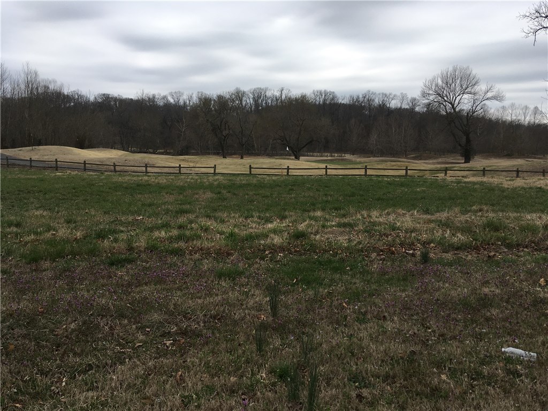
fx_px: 459
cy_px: 206
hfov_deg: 61.7
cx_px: 274
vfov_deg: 48.2
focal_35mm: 29
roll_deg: +1.8
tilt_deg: -5.8
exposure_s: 1/999
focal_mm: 4.15
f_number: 2.2
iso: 25
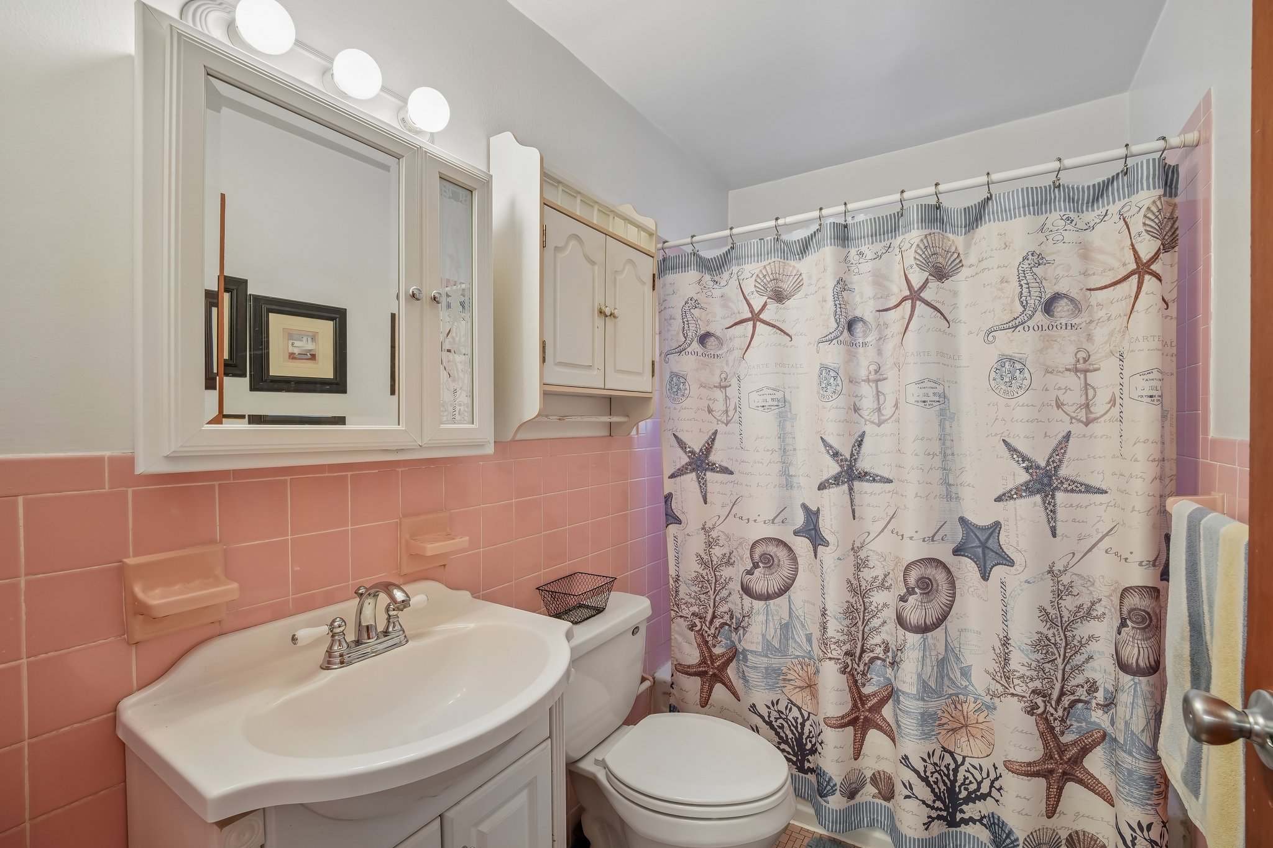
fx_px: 495
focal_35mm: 14
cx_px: 636
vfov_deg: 81.2
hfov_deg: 104.3
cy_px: 424
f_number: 8
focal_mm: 14
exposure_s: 1/2.5
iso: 400
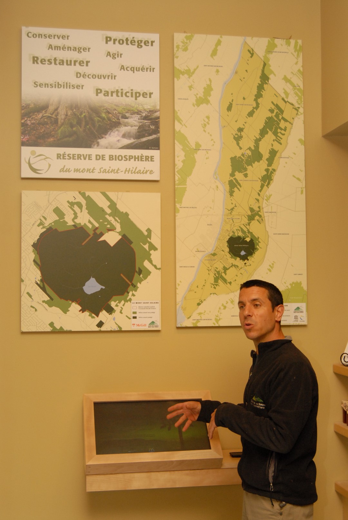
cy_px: 260
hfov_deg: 26.6
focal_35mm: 51
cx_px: 174
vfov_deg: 38.8
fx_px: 737
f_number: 5.6
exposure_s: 1/200
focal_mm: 34
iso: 640
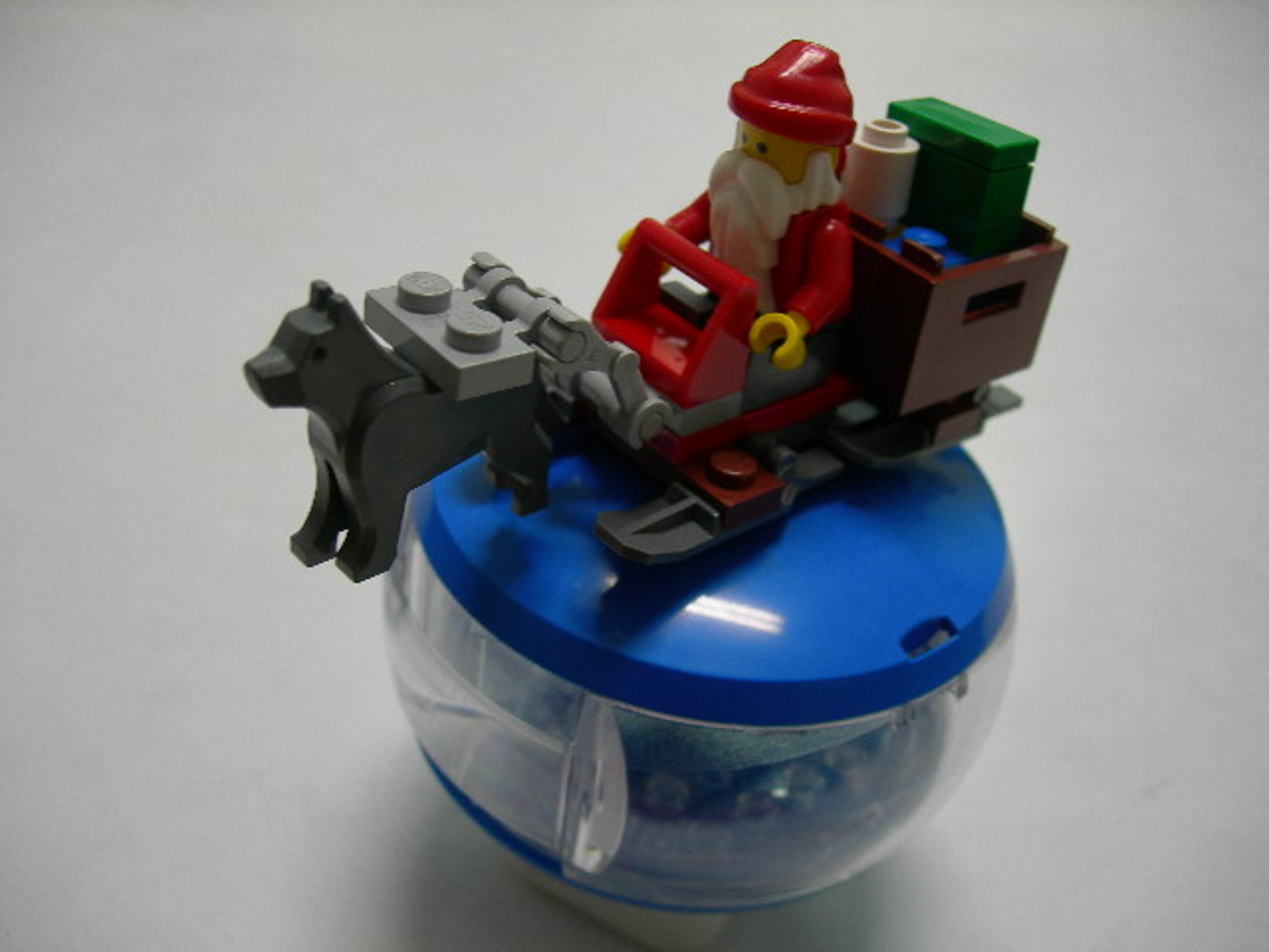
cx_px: 634
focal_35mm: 38
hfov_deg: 49.0
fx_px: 1393
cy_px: 476
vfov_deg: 37.7
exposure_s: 1/9.7
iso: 50
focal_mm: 7.8
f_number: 2.8
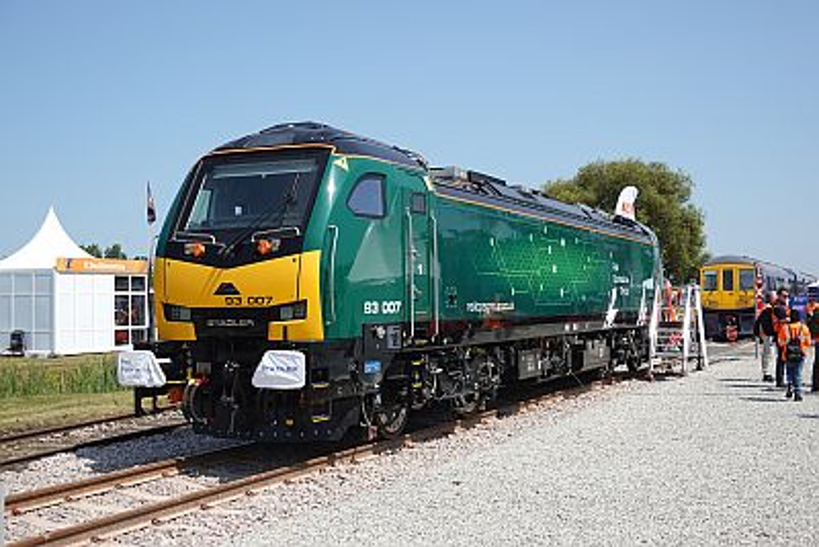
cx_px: 410
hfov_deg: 40.3
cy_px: 274
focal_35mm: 49
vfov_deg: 27.5
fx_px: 1115
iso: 100
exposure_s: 1/800
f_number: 4
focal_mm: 18.63
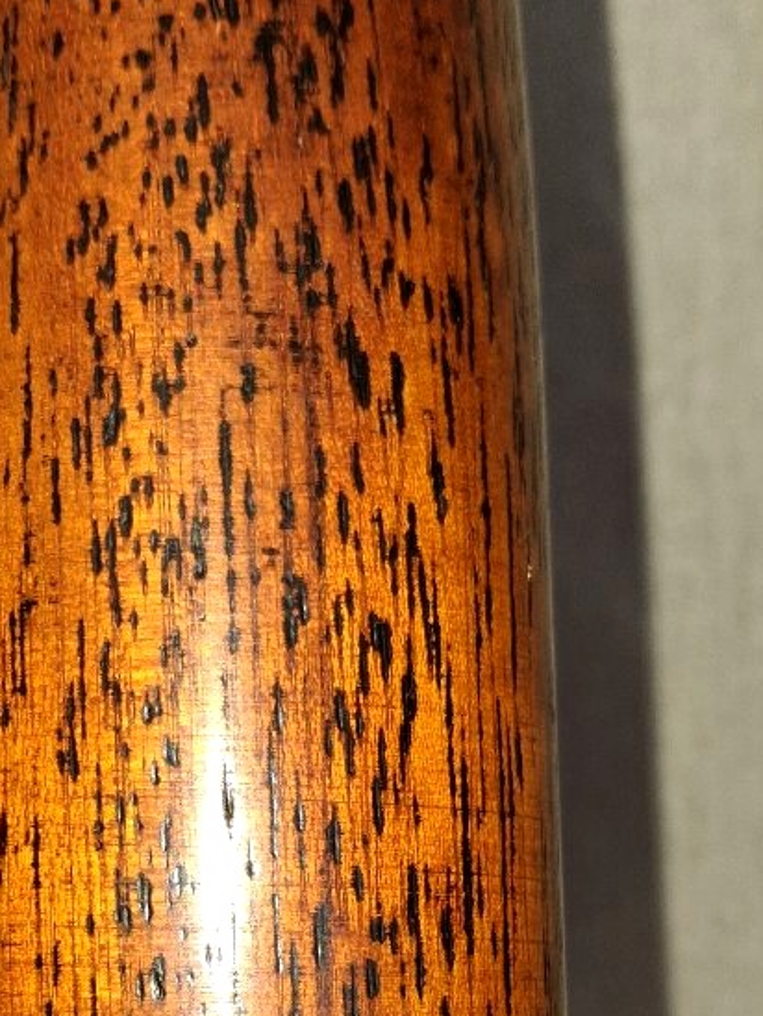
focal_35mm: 59
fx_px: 1733
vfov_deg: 31.7
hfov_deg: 24.8
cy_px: 829
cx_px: 341
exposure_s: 1/120
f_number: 1.8
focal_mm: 4
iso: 125
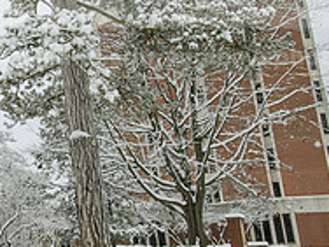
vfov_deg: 19.9
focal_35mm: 74
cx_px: -136
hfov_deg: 22.5
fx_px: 703
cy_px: 94
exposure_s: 1/320
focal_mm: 25
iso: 200
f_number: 4.5
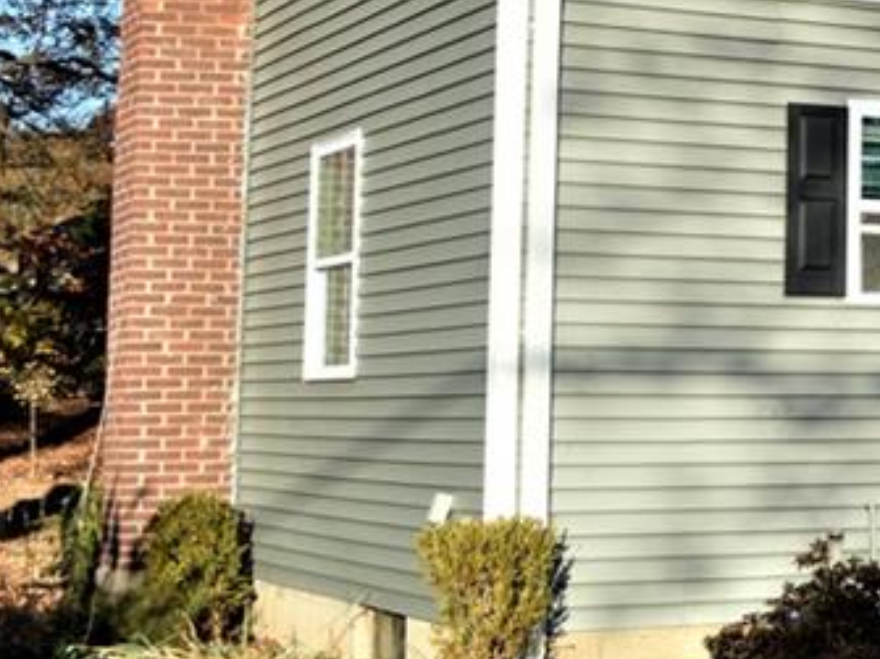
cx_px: 1229
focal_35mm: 97
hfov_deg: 18.4
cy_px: 68
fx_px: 2465
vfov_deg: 15.1
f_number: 7.1
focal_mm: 22
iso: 100
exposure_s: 1/200
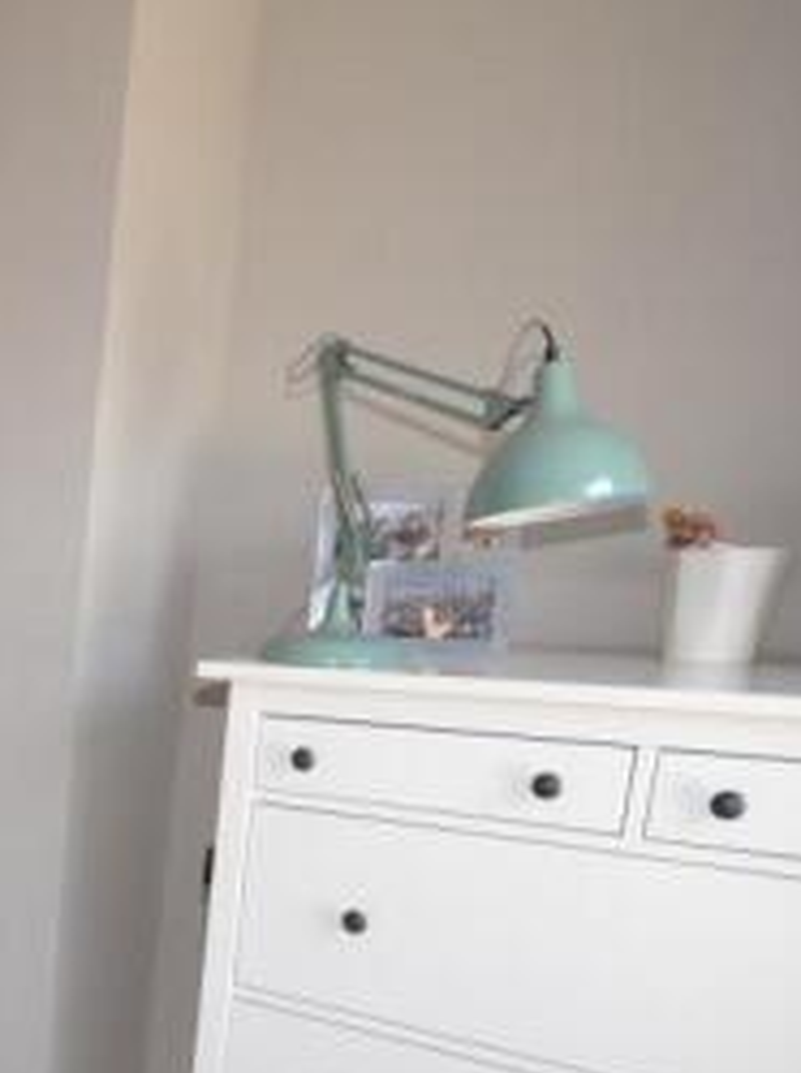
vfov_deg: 46.4
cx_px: -252
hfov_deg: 29.8
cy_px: 860
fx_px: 1175
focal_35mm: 38
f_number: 4
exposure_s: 1/60
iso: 500
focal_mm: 10
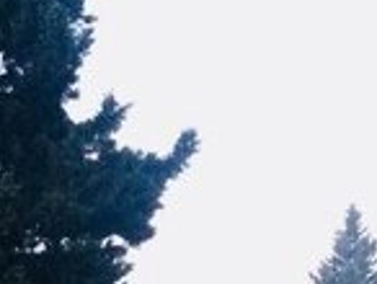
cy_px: 518
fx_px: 1429
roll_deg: -1.4
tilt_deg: +0.0
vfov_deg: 10.6
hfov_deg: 13.2
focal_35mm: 131
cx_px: -351
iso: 320
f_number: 2.2
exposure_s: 1/33
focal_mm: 4.15
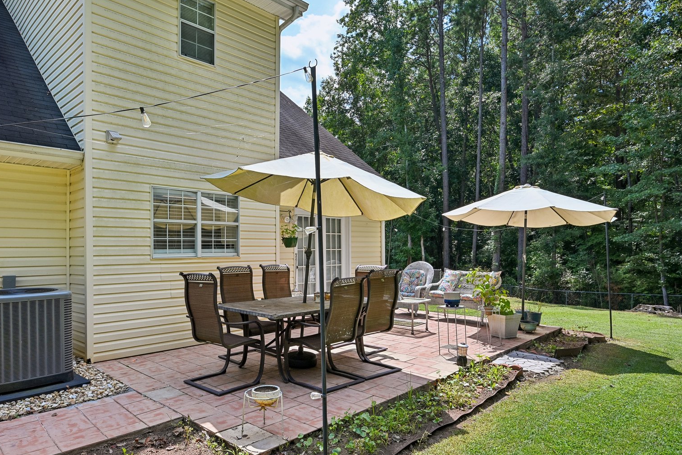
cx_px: 285
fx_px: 448
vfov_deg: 53.6
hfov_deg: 73.9
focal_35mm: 24
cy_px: 254
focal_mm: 17.5
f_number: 8
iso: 100
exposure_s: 1/250
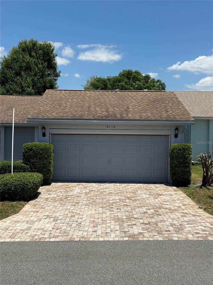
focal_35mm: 48
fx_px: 394
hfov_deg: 30.3
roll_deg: -0.8
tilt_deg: -0.1
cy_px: 142
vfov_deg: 39.7
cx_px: 106
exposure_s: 1/9901
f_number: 1.78
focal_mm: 6.76
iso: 80
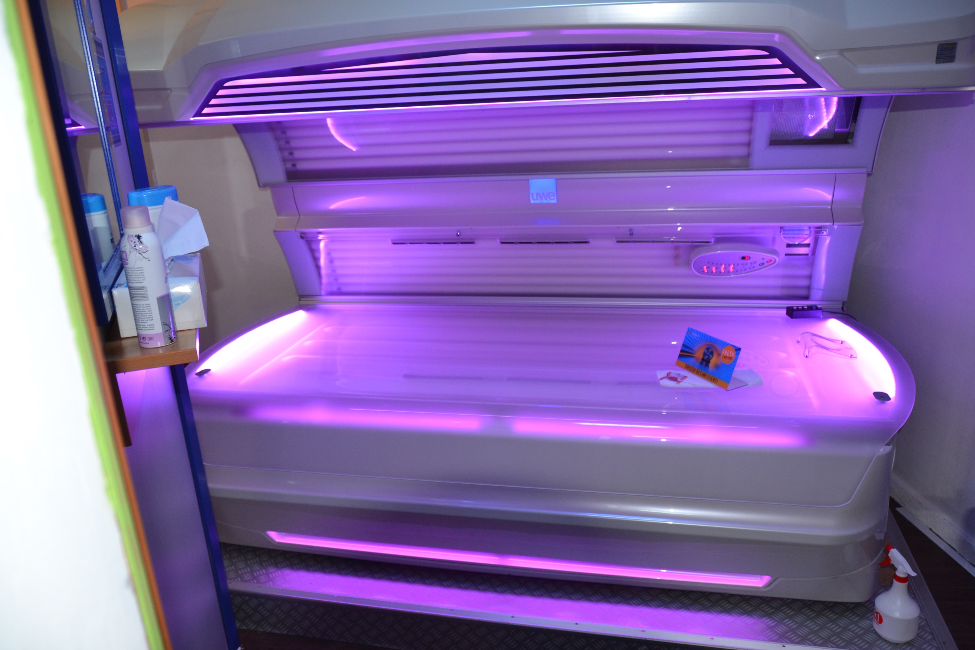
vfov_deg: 47.9
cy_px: 325
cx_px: 488
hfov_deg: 67.4
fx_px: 731
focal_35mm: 27
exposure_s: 1/60
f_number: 3.5
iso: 560
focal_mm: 18
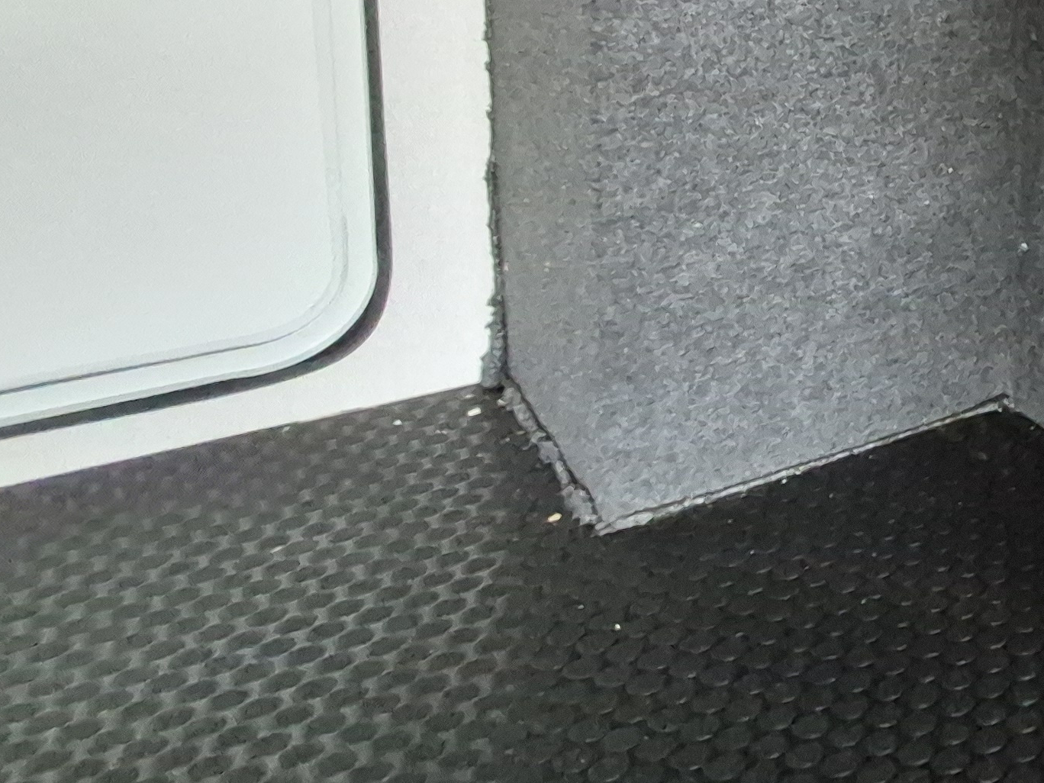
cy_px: 56
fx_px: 1146
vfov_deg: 35.2
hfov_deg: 34.4
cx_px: 1361
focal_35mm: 38
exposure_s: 1/60
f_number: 2.2
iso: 1250
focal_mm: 1.74
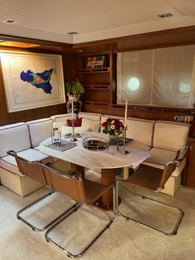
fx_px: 195
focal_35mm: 26
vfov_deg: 67.3
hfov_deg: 53.1
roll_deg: +2.0
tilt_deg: -16.9
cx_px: 98
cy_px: 130
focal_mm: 5.1
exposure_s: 1/50
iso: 250
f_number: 1.6
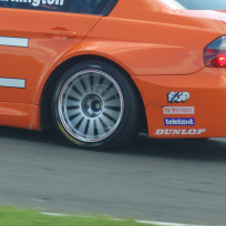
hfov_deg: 5.0
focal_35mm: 349
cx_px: -17
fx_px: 2578
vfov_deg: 5.0
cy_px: 39
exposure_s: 1/250
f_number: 8
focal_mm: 70
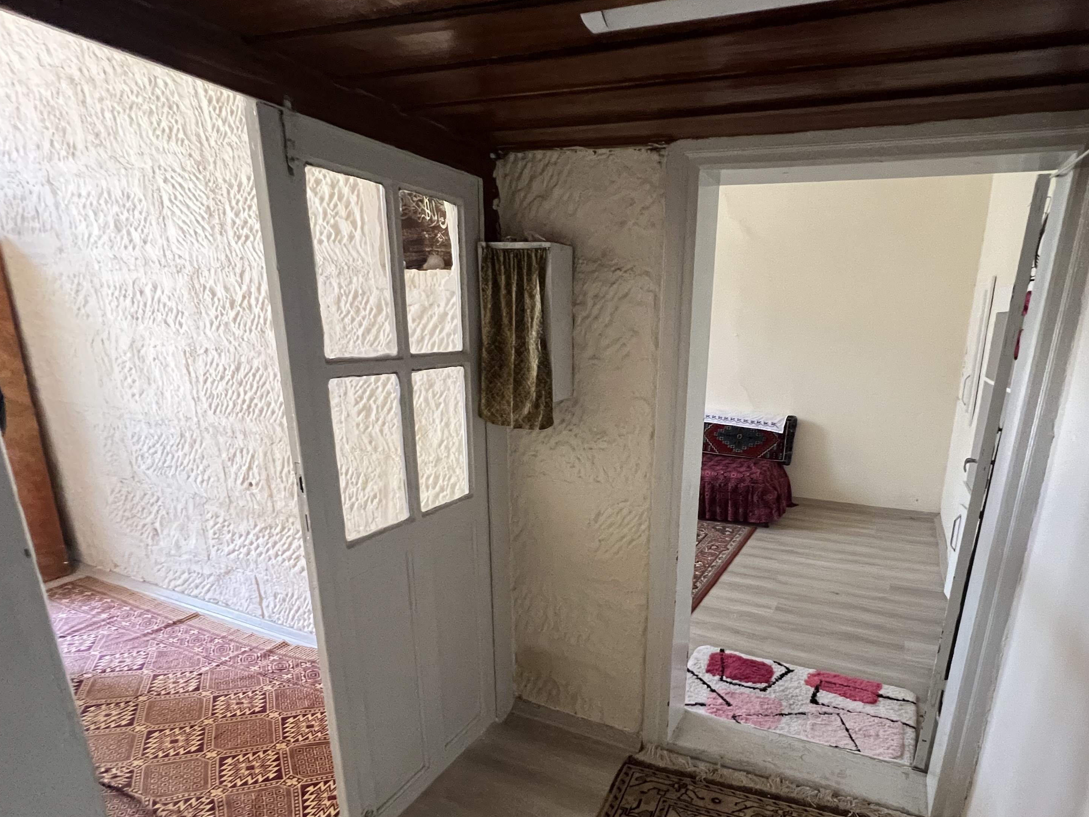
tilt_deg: -16.4
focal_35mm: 18
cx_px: 648
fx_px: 566
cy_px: 501
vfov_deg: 70.7
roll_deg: -1.5
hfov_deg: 86.8
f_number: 1.8
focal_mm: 1.57
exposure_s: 1/60
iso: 640
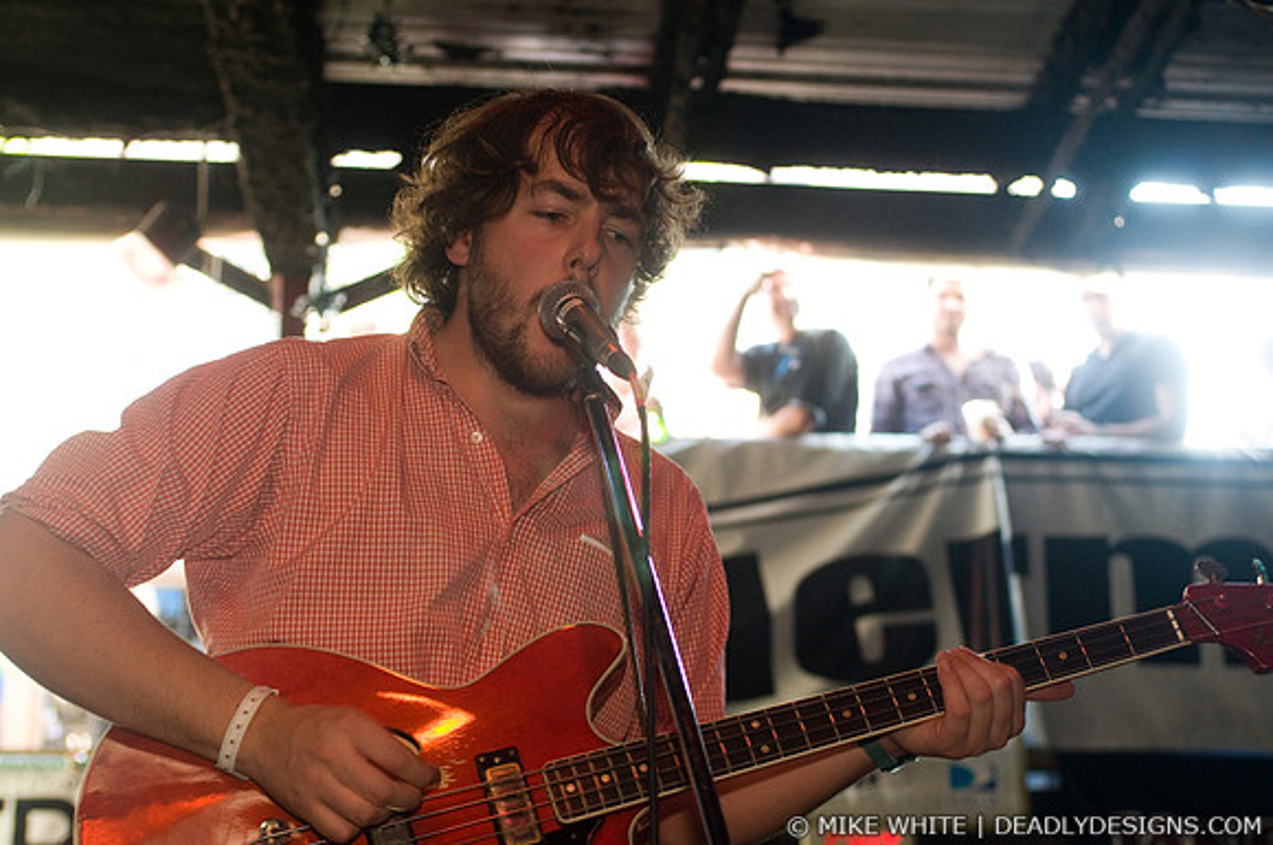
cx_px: 636
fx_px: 2331
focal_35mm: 66
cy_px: 422
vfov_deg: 20.6
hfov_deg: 30.6
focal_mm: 44
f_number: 3.2
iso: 640
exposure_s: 1/160
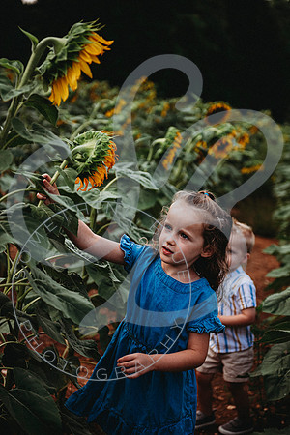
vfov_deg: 28.8
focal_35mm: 70
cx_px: 145
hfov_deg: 19.5
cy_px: 218
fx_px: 846
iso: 100
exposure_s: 1/640
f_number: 2.8
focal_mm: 70
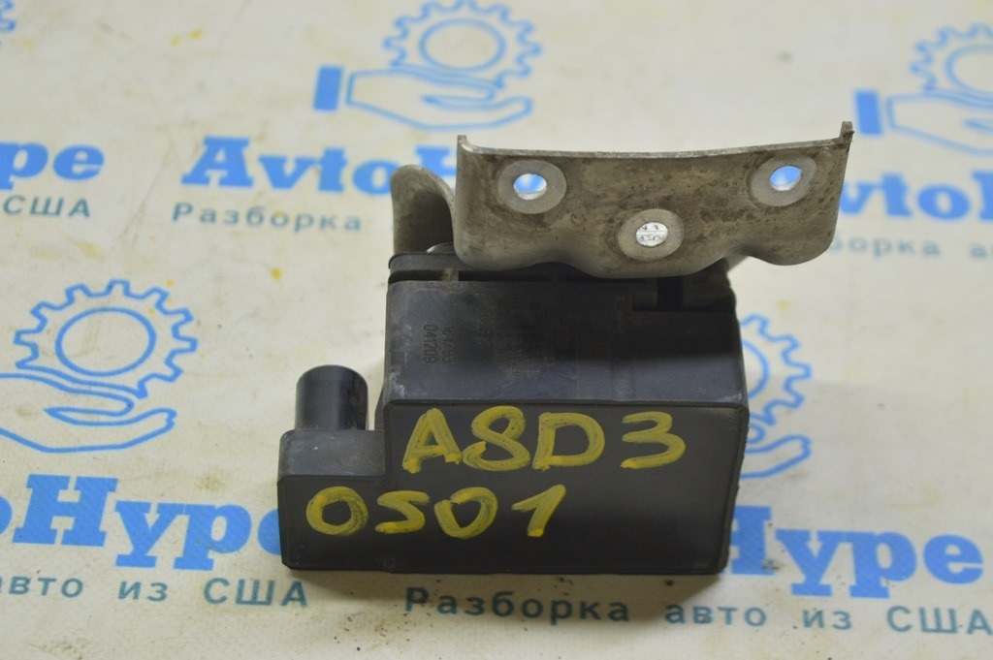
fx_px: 2274
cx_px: 496
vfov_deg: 16.5
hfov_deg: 24.6
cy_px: 330
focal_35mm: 82
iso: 400
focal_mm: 55
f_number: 5.6
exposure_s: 1/20
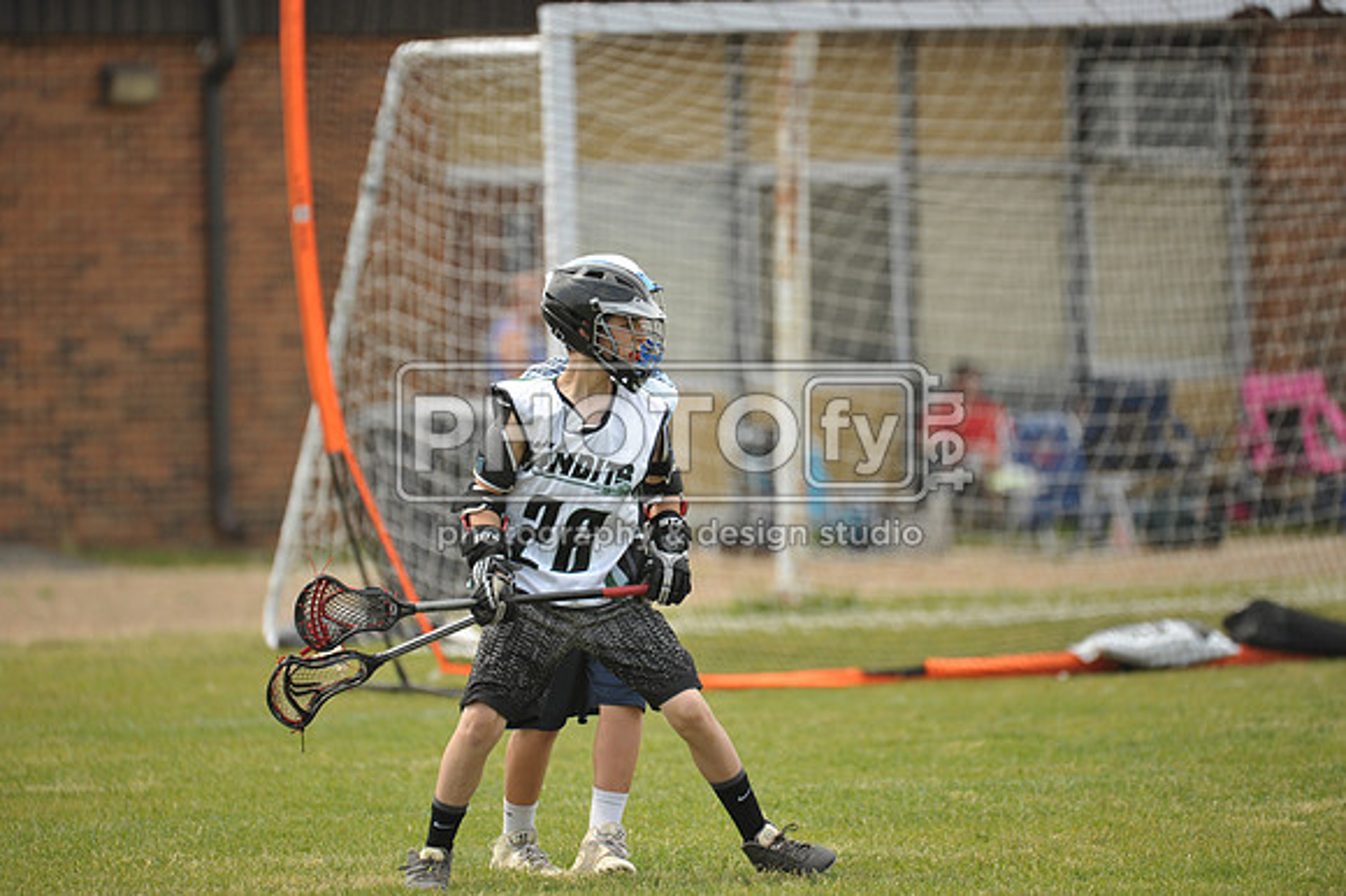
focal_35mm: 400
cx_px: 673
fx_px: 14946
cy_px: 448
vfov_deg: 3.4
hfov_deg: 5.2
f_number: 4
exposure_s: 1/2000
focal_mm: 400
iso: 800
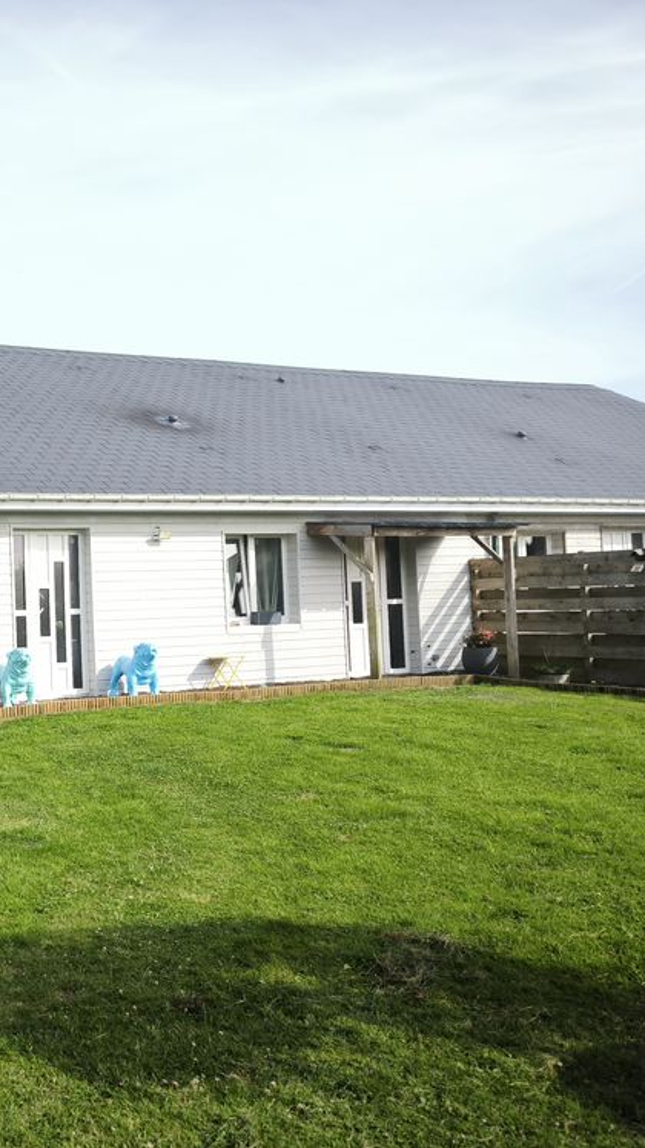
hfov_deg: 31.3
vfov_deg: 56.6
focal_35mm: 35
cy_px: 575
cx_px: 6
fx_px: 1065
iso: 50
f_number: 1.9
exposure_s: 1/701
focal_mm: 6.92
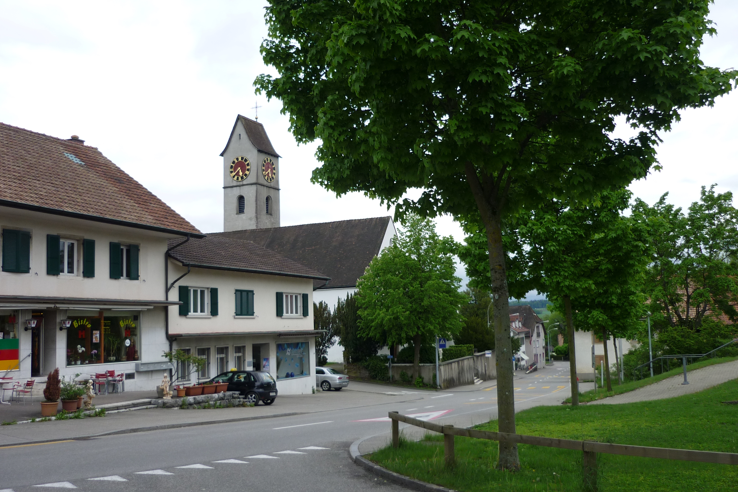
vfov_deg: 37.8
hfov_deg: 54.4
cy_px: 254
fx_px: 717
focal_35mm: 35
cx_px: 366
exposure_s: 1/640
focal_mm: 5.5
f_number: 2.8
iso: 80
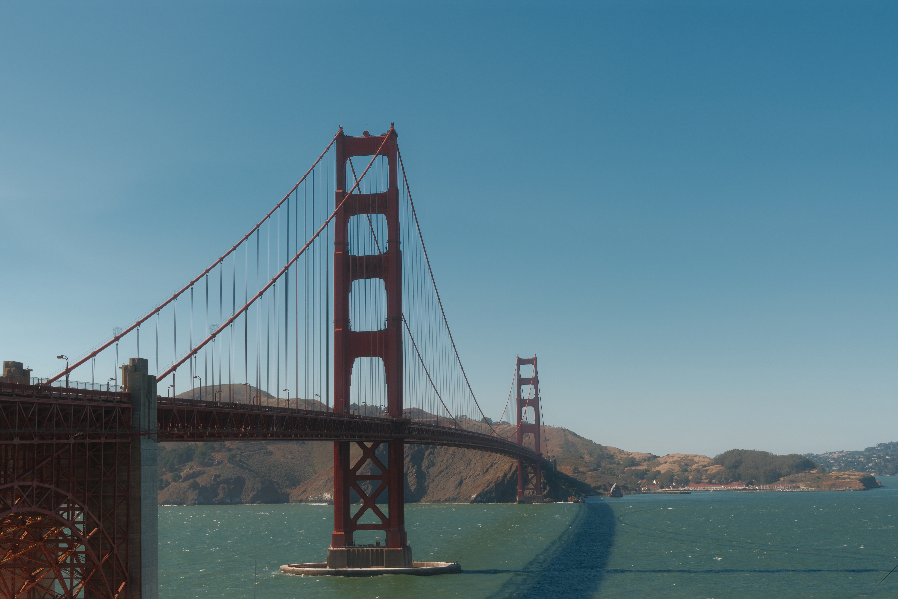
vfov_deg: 27.0
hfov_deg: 39.6
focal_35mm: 50
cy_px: 300
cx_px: 449
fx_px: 1247
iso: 80
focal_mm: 33
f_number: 11
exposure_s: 1/100
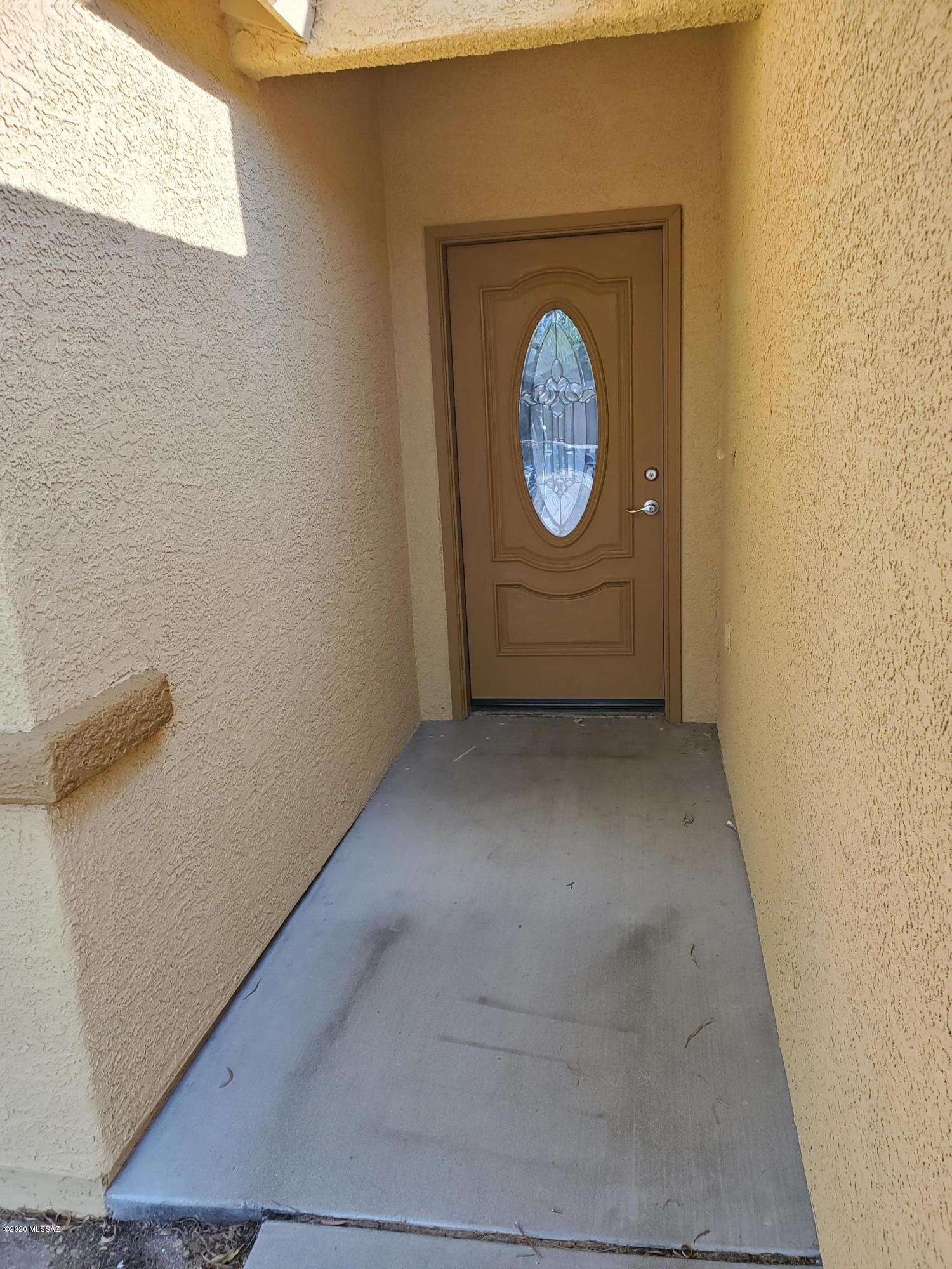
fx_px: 953
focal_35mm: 26
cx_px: 476
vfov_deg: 67.3
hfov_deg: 53.1
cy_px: 634
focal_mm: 4.3
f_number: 2.4
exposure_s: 1/120
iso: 80
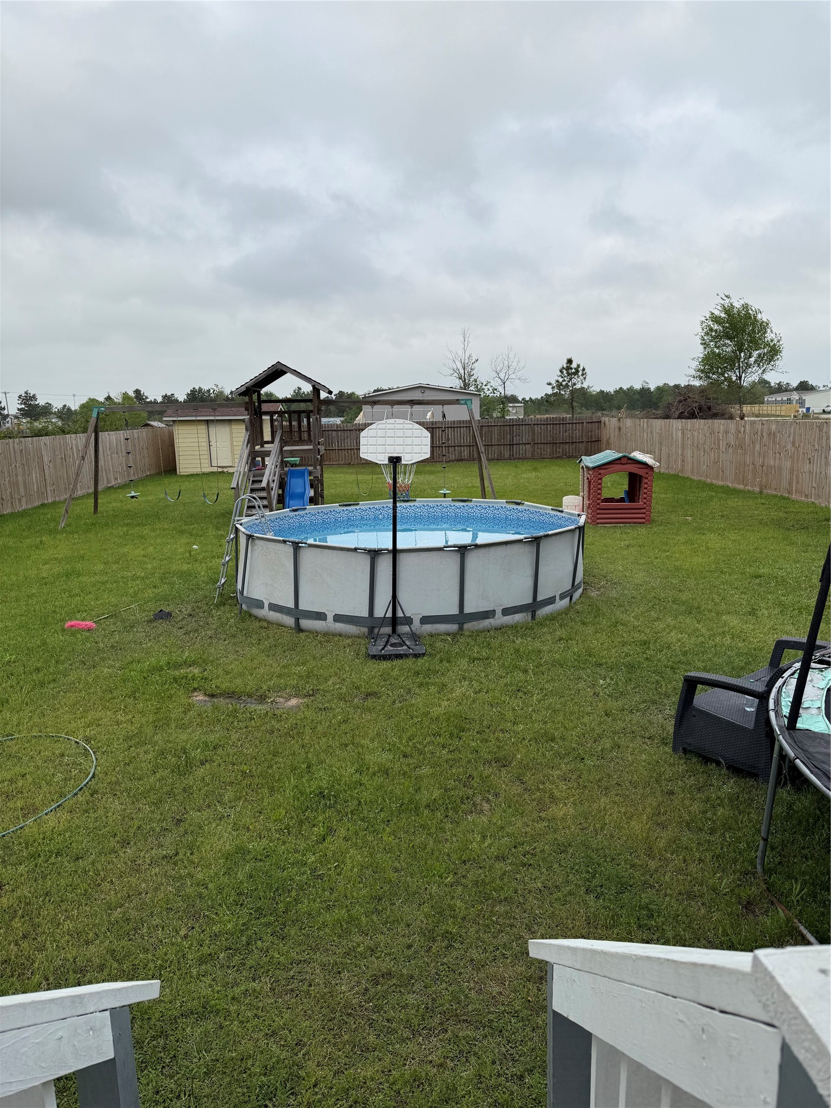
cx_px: 416
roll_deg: +2.3
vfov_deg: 71.6
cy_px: 554
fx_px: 768
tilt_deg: -8.2
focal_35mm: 24
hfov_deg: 56.8
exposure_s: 1/4167
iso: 80
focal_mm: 6.76
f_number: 1.78
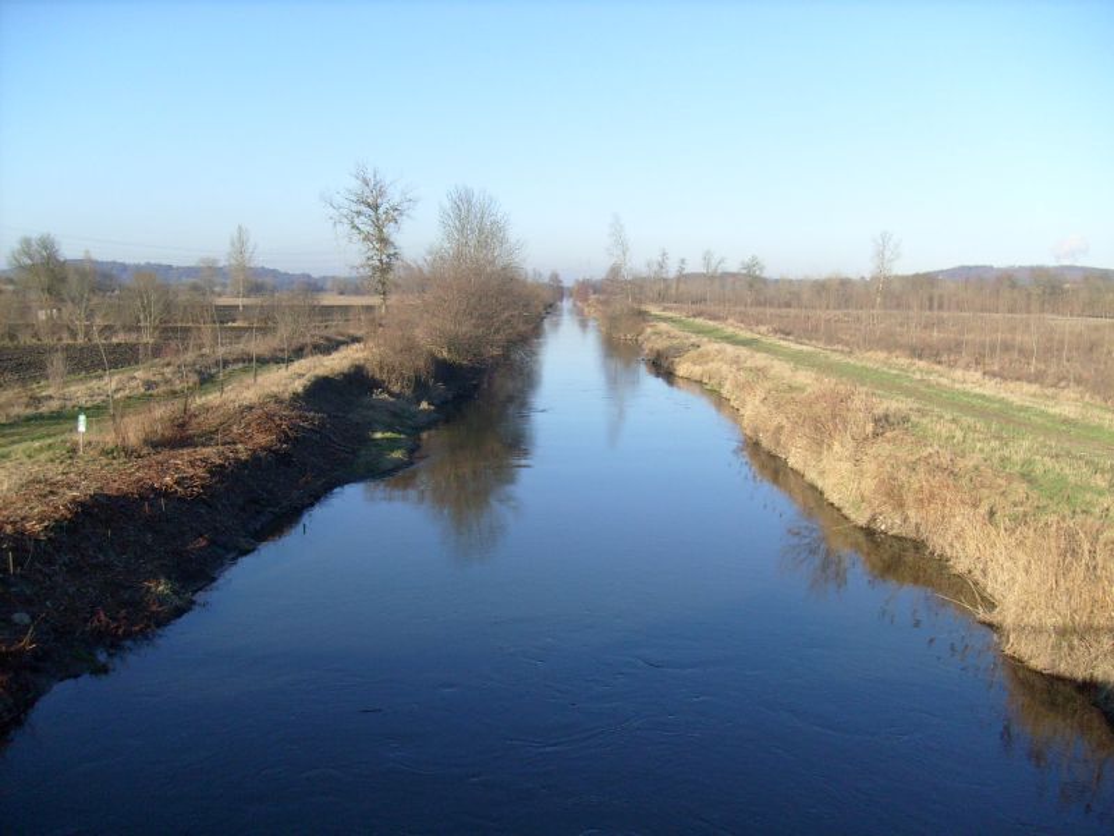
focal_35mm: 35
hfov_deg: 52.6
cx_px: 557
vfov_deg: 40.7
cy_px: 418
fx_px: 1126
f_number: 7.1
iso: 80
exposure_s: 1/180
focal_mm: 5.8
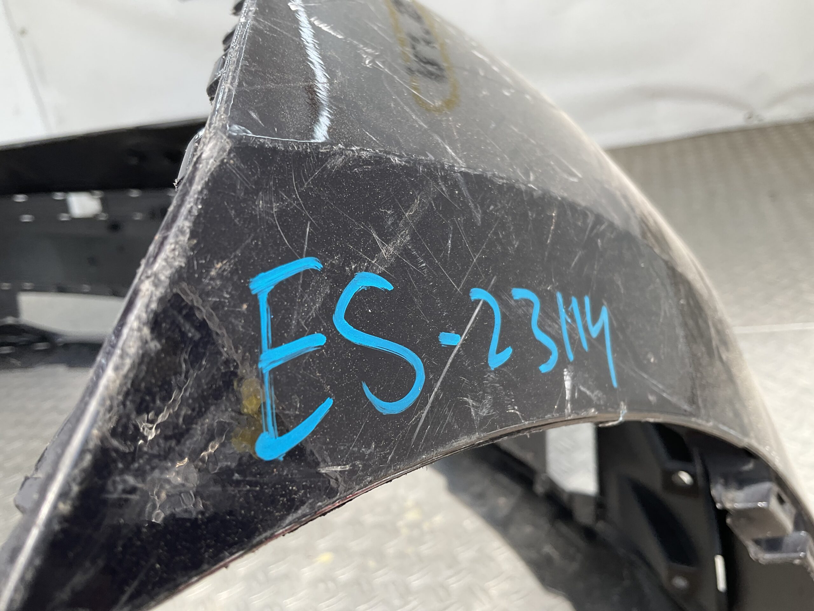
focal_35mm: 29
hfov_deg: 61.7
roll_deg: +11.7
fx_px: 682
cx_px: 407
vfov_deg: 48.2
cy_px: 306
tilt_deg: -25.1
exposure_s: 1/100
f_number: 1.8
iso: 16
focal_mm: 3
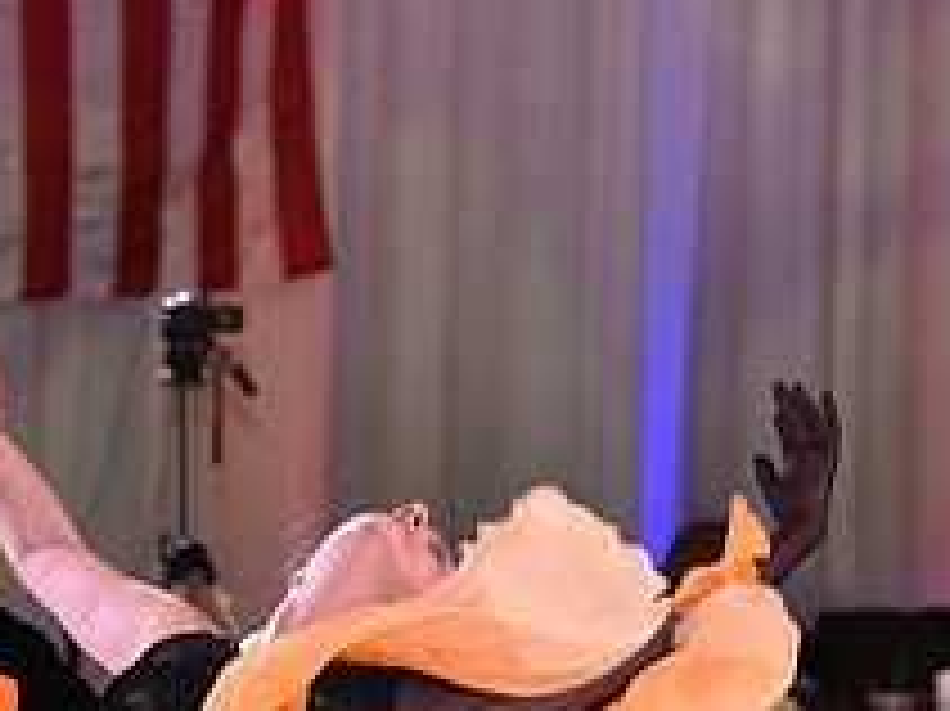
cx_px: 106
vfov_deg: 3.9
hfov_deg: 5.2
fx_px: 10505
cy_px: 1084
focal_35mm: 383
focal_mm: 145
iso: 1600
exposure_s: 1/160
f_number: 5
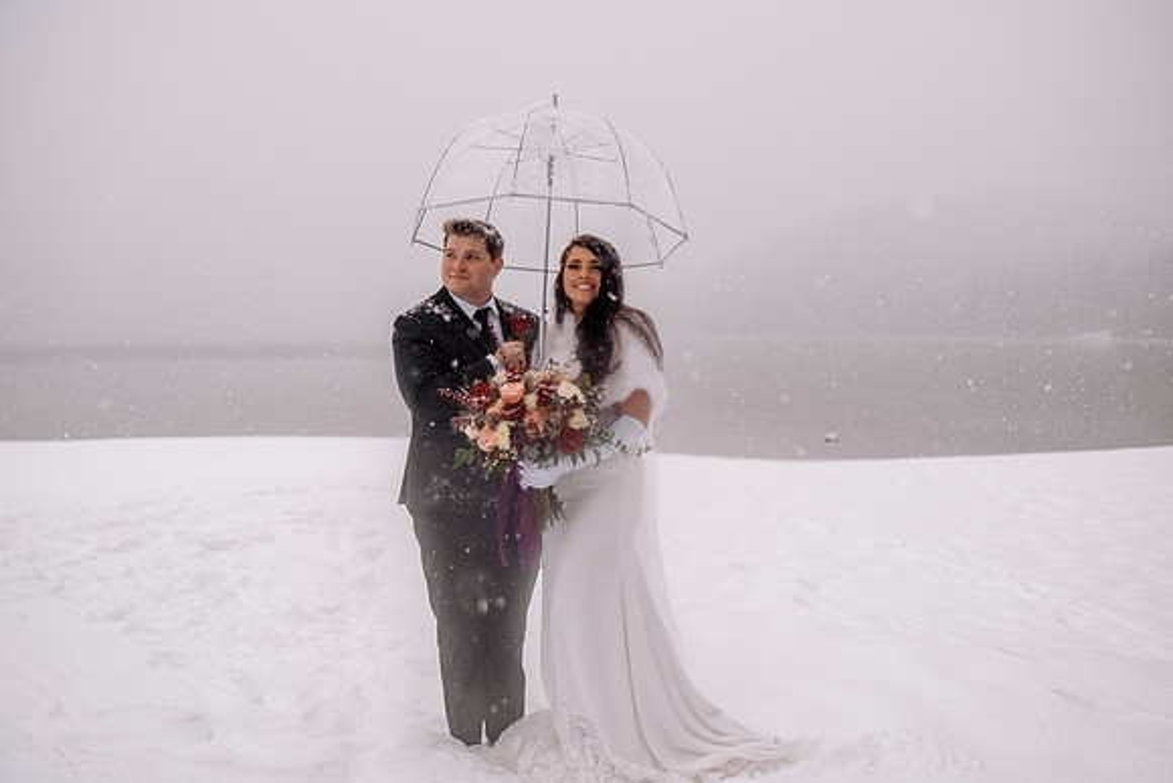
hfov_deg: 53.3
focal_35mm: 36
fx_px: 1170
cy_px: 392
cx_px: 586
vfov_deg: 37.0
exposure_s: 1/200
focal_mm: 35
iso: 100
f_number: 2.5
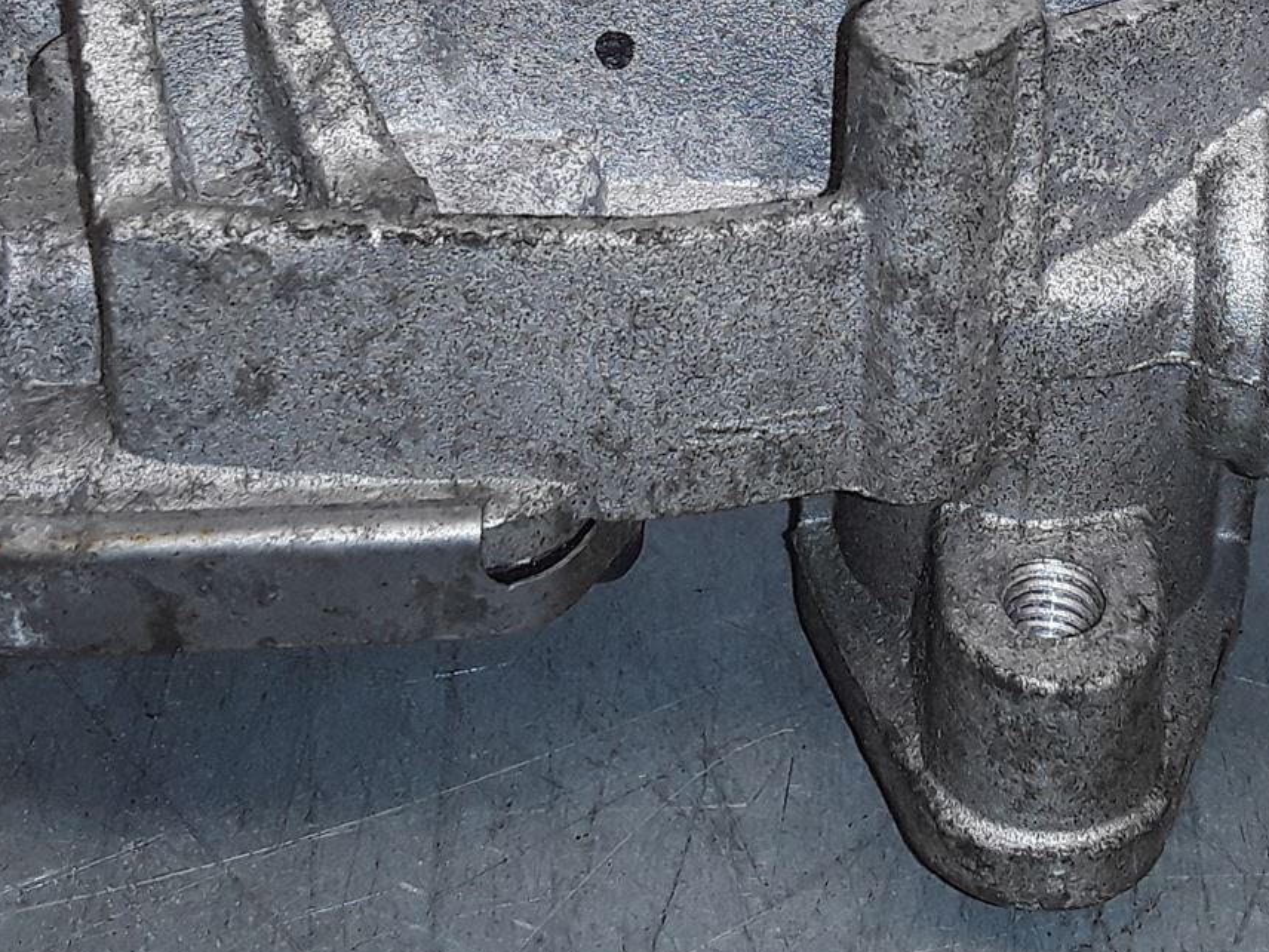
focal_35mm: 67
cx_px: 864
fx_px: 2456
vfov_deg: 21.3
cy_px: 47
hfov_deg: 28.7
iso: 40
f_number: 1.9
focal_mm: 2.91
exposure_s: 1/177
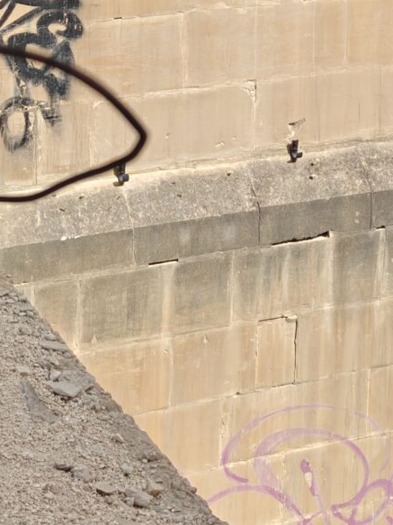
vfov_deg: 18.6
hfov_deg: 14.5
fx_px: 1529
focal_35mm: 101
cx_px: 18
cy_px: -76
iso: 250
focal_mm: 6.06
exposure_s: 1/3585
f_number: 1.6
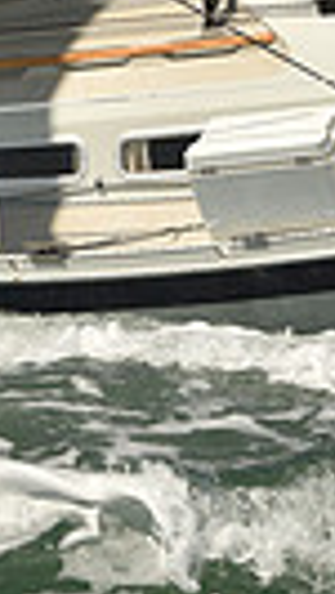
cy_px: -38
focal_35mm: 321
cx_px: 174
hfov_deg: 3.8
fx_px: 5060
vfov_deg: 6.7
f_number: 13
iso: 320
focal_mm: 70
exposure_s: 1/800
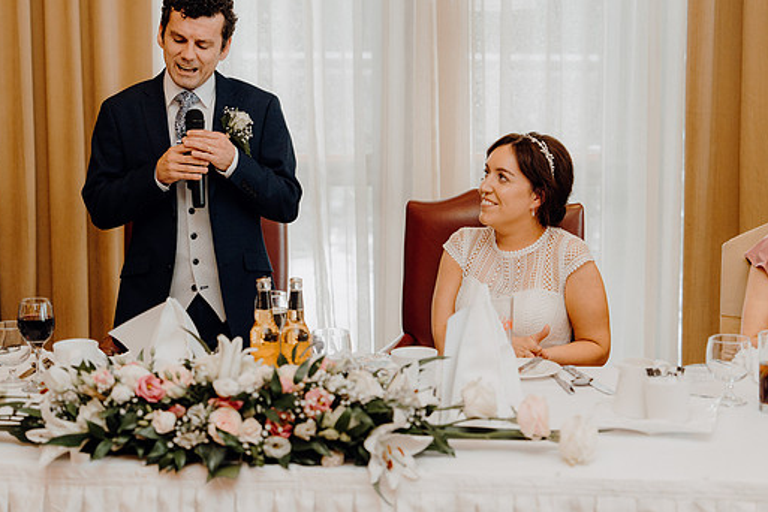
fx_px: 1472
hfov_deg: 29.2
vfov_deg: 19.7
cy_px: 228
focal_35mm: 69
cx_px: 341
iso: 1000
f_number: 2.8
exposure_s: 1/200
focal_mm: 61
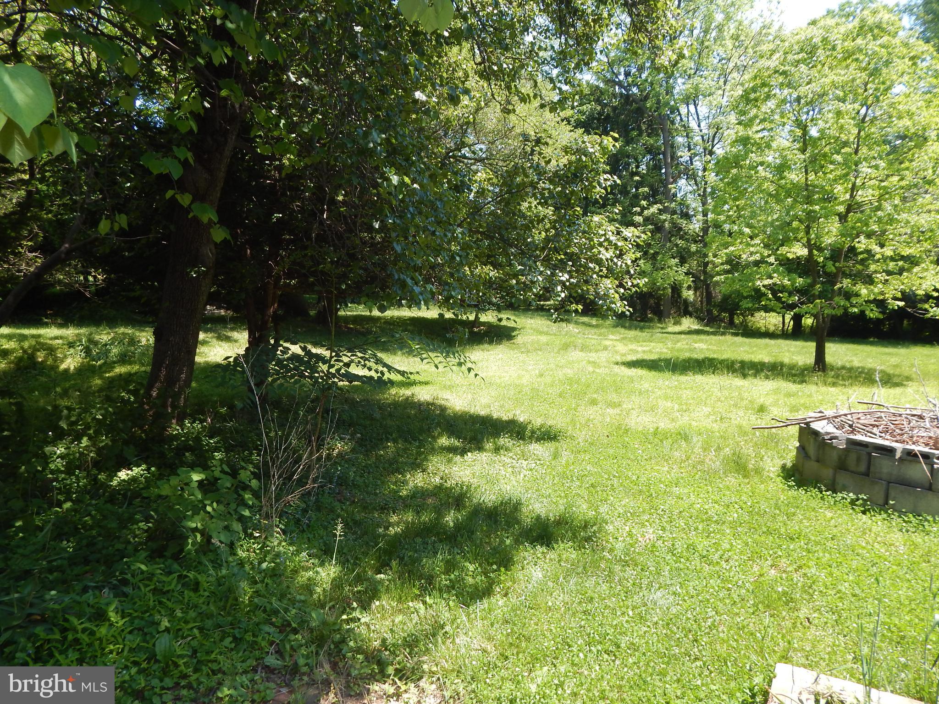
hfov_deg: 76.4
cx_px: 470
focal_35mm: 22
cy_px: 352
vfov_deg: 61.1
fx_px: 597
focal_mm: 4
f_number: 3
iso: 125
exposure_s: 1/320
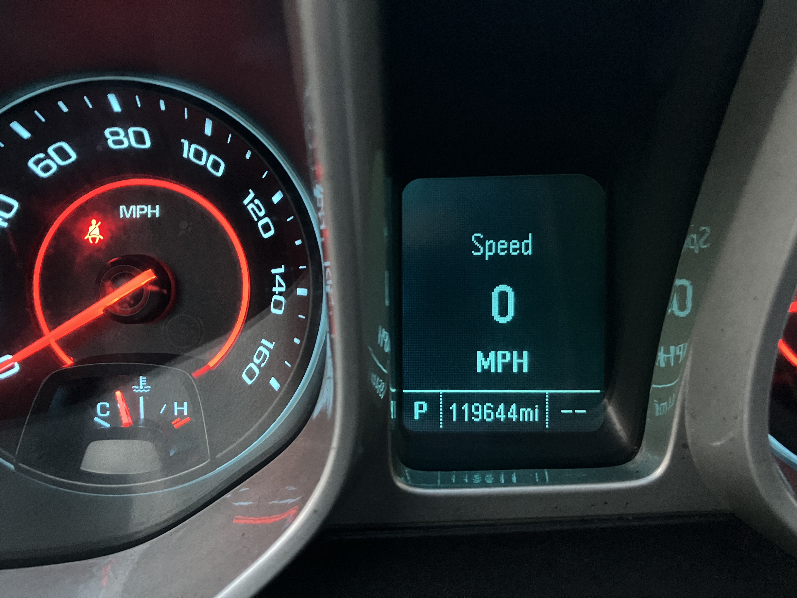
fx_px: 645
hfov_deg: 63.4
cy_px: 299
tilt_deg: -22.2
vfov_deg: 49.7
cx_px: 398
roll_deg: -2.2
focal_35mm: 28
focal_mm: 3.99
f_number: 1.8
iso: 640
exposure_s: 1/20
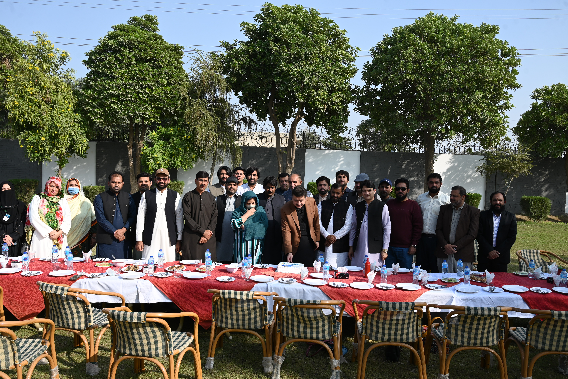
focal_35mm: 30
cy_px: 190
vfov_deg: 43.0
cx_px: 284
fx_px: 481
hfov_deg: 61.1
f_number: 7.1
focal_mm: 30.5
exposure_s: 1/200
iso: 100
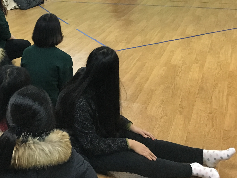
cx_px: 47
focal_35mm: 60
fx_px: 411
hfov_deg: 31.4
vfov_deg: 23.6
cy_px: 9
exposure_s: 1/30
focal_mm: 4.15
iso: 200
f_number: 2.2
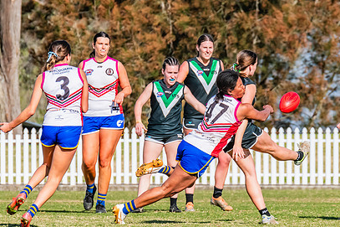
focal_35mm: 881
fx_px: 8317
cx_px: 268
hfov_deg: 2.3
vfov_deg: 1.6
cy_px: 135
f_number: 11
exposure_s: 1/1600
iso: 800
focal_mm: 420
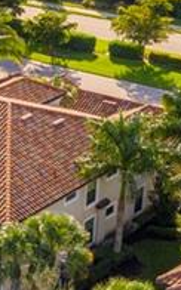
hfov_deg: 8.5
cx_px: -119
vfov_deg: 14.0
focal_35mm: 149
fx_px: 1179
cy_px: 119
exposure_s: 1/500
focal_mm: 10.26
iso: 100
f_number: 6.3
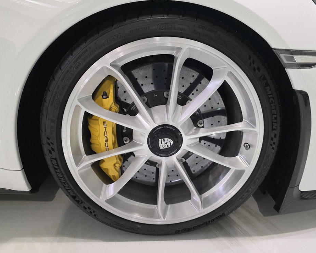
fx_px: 234
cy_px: 126
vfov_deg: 56.8
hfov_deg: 68.1
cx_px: 164
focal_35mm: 25
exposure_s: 1/120
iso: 1250
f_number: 1.7
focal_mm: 6.3
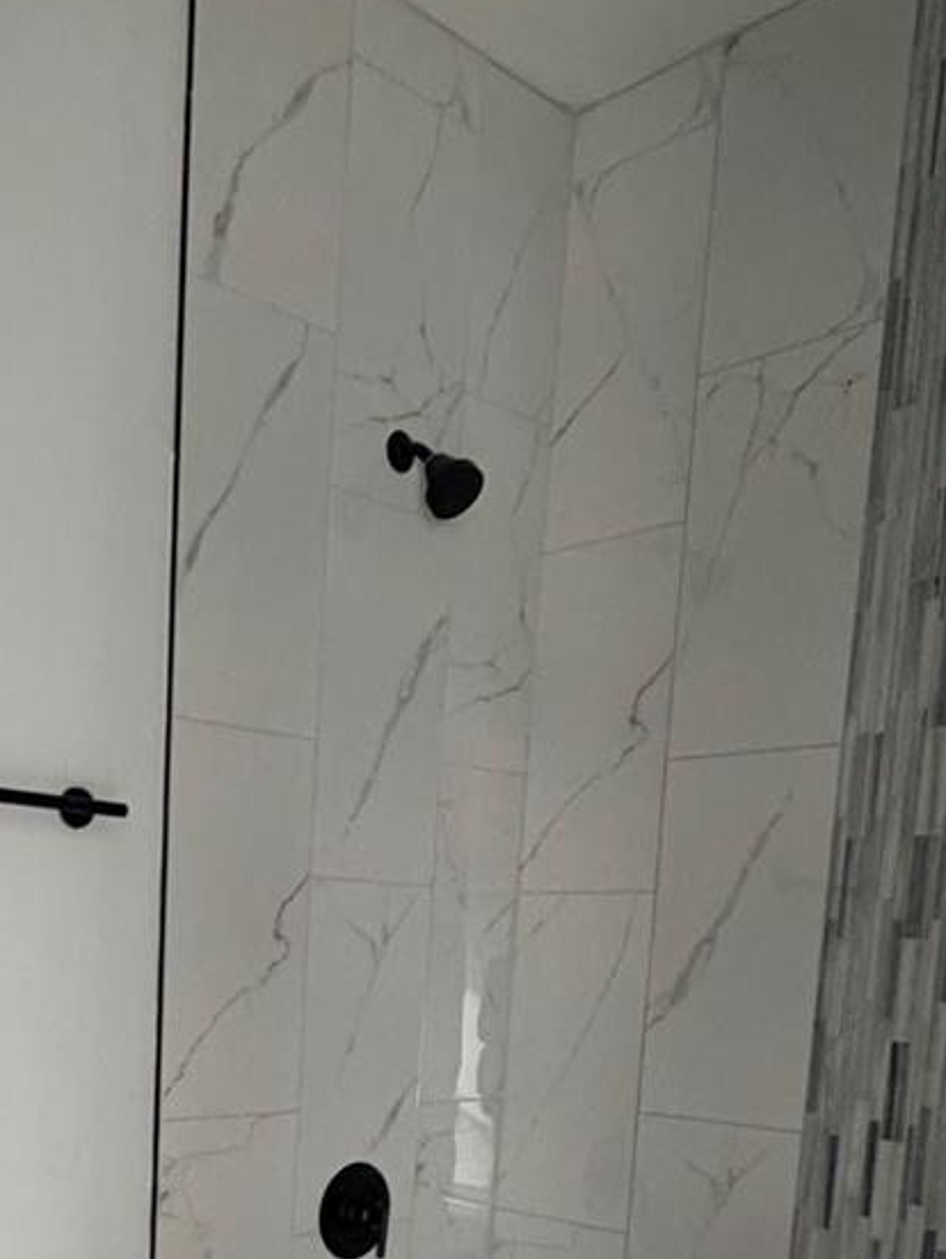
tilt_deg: -10.1
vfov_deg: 42.9
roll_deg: -2.6
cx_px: 199
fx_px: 1419
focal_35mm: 39
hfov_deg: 35.7
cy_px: 1179
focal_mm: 2.22
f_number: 2.2
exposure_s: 1/66
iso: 320
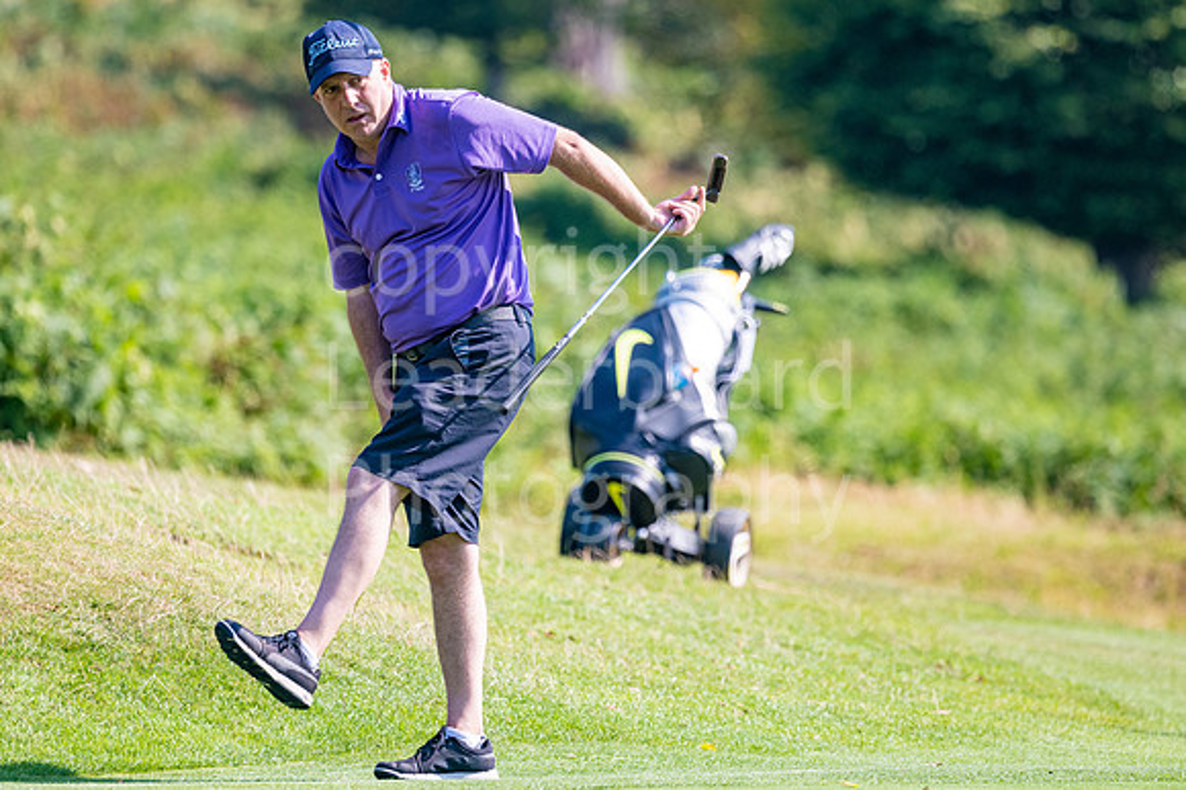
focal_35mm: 495
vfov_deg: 2.8
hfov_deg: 4.2
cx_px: 533
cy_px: 355
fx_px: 16312
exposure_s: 1/1000
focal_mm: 300
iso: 200
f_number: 4
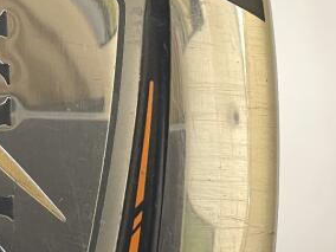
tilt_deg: -60.7
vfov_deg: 8.4
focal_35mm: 176
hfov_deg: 11.0
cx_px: -64
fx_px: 1708
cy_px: 138
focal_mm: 6
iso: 200
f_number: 2
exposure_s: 1/60
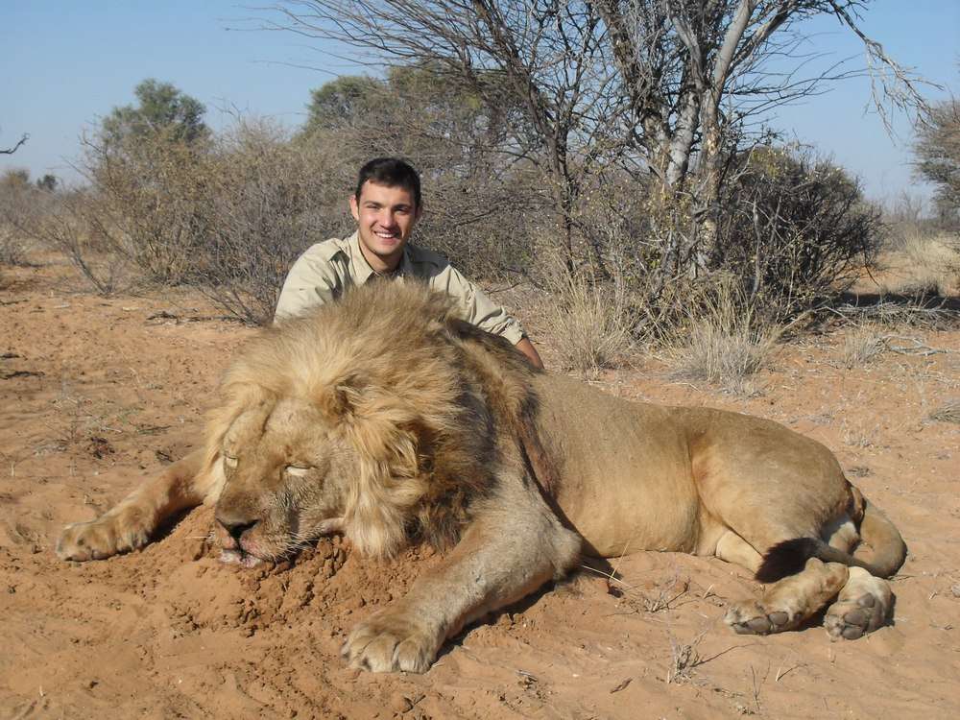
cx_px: 480
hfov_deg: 32.2
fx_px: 1664
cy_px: 360
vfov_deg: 24.4
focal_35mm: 60
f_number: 10
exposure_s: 1/125
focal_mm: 9.9
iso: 80
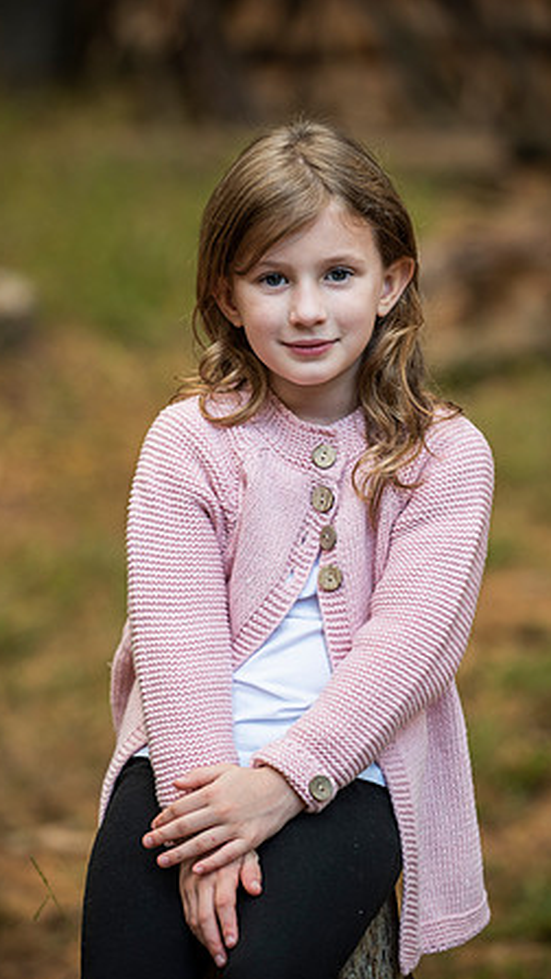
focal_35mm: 158
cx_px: 297
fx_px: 4104
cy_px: 490
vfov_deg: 13.6
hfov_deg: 7.7
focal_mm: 150
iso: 250
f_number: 3.5
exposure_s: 1/160
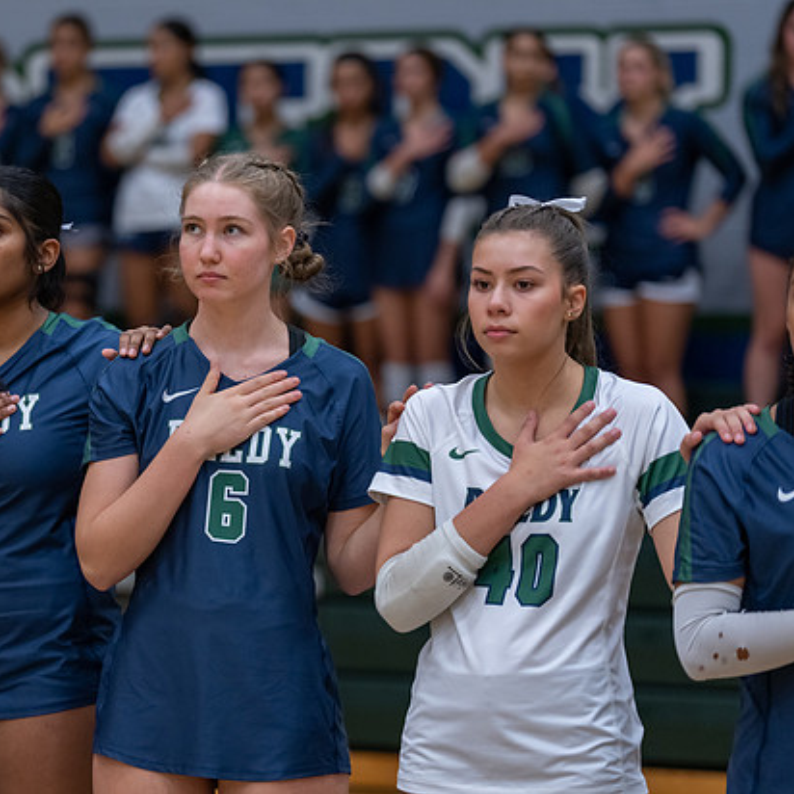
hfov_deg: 10.4
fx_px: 4360
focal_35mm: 168
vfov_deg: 10.4
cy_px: 397
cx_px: 260
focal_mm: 131
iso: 1600
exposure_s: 1/320
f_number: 2.8
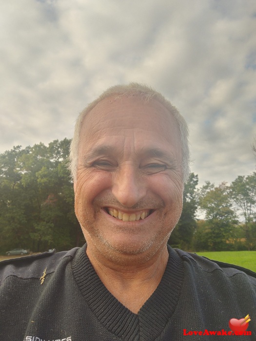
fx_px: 286
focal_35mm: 29
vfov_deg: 61.7
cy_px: 170
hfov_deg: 48.2
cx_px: 128
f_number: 1.9
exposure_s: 1/219
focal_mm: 3.86
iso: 50
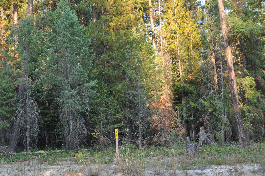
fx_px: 331
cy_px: 89
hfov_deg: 42.6
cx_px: 74
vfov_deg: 29.8
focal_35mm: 45
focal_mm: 20
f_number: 5.6
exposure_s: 1/125
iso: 280
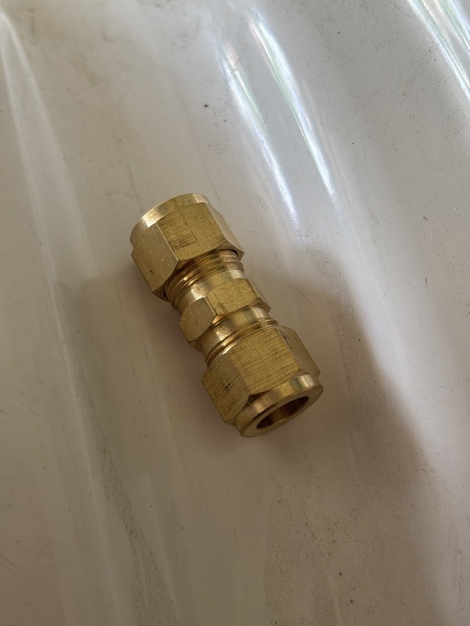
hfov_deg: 28.0
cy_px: 313
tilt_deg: -59.7
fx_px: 941
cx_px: 235
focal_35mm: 52
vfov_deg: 36.8
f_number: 1.6
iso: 100
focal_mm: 5.96
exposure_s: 1/60
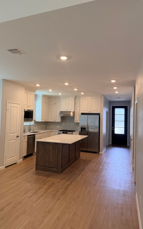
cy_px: 113
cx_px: 58
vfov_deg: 70.4
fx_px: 162
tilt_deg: +2.2
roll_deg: -1.7
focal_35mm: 26
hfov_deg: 47.4
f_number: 1.78
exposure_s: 1/201
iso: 200
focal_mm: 6.76
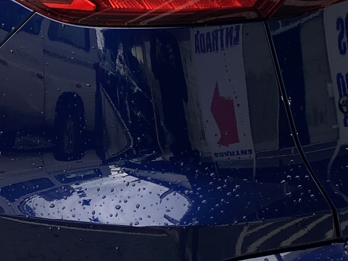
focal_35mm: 124
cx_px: 35
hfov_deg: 15.7
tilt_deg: -15.9
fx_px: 1247
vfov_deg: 12.0
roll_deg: -2.7
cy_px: 147
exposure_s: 1/121
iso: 32
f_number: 1.8
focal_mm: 4.25
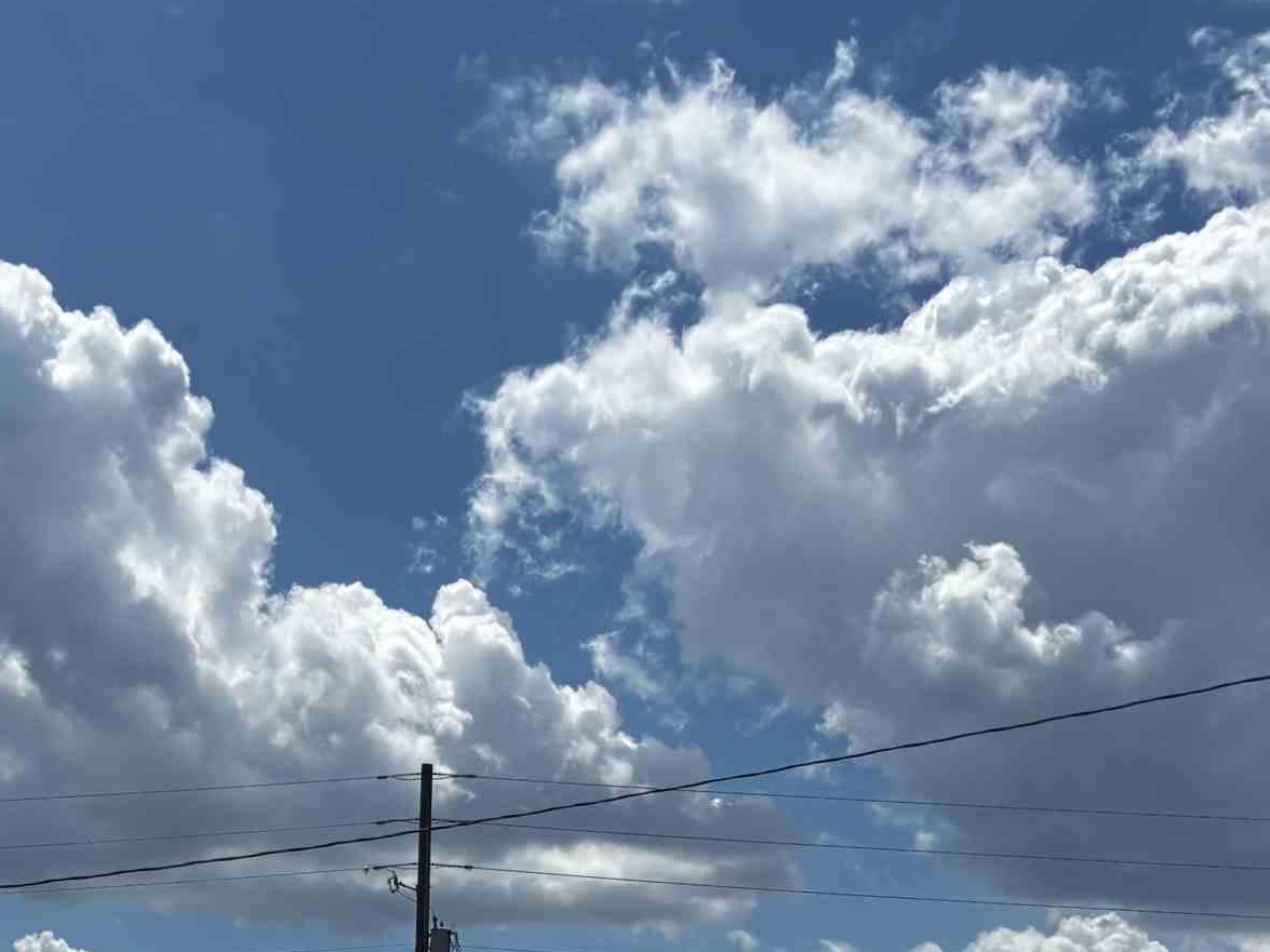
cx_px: 336
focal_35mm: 68
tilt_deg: +5.9
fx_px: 2495
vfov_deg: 20.4
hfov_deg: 28.2
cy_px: 1111
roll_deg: +0.1
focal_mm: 5.96
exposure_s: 1/7194
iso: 50
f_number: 1.6
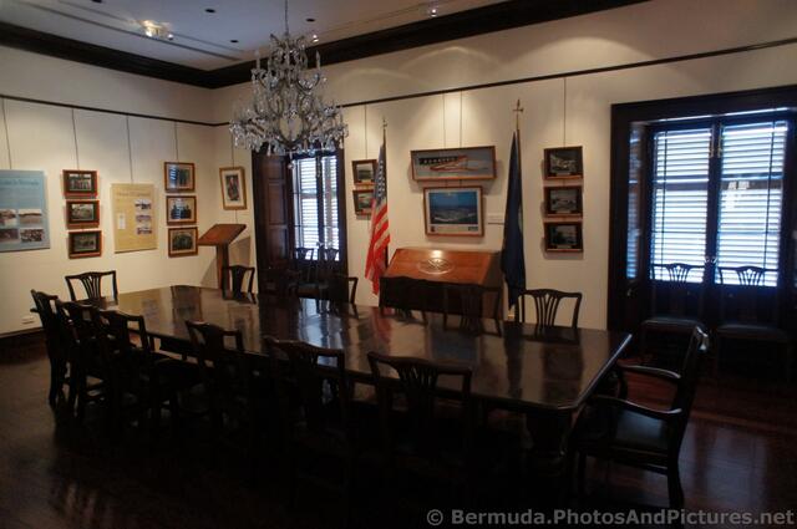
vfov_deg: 53.0
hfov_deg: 73.8
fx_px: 531
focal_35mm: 24
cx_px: 398
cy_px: 264
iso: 1600
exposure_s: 1/80
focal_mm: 16
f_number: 2.8
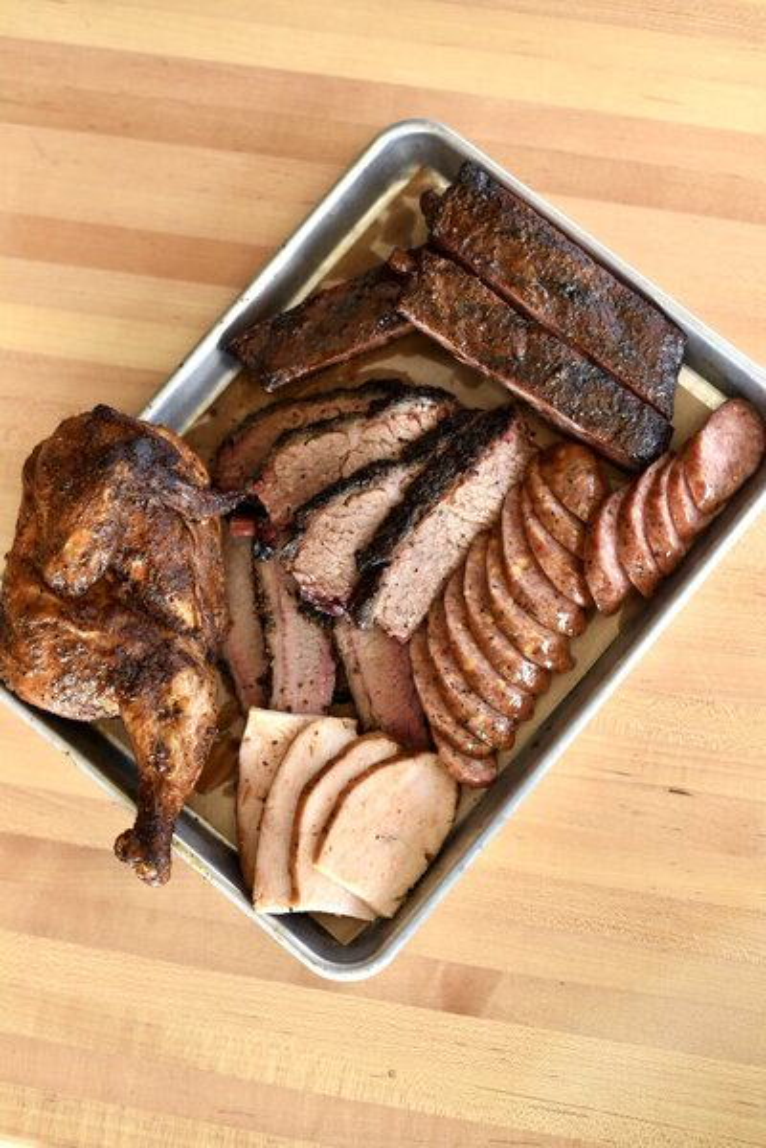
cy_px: 574
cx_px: 383
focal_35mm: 50
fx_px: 1596
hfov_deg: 27.0
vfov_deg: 39.6
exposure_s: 1/1600
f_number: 2.5
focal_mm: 50
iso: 800
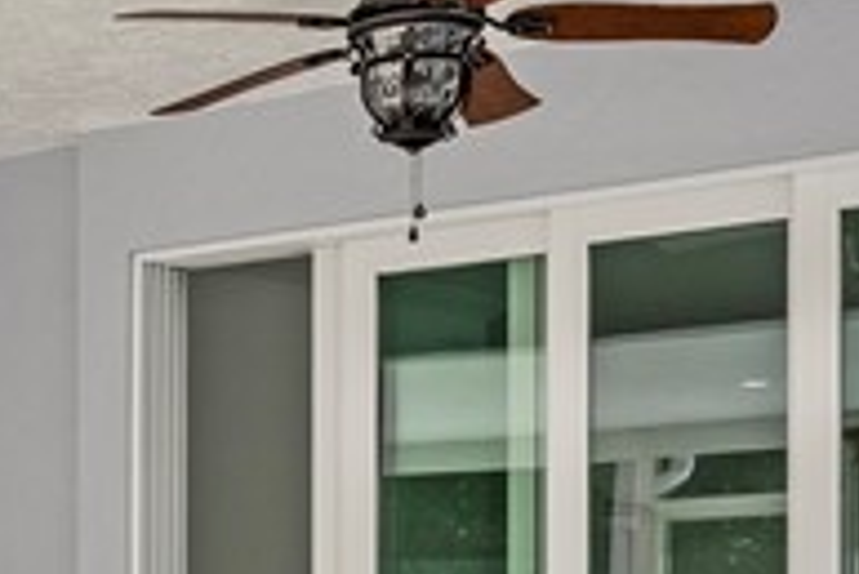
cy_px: 663
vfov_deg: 14.8
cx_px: -343
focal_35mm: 90
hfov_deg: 20.2
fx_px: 2149
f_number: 4.5
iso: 100
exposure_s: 1/200
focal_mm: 16
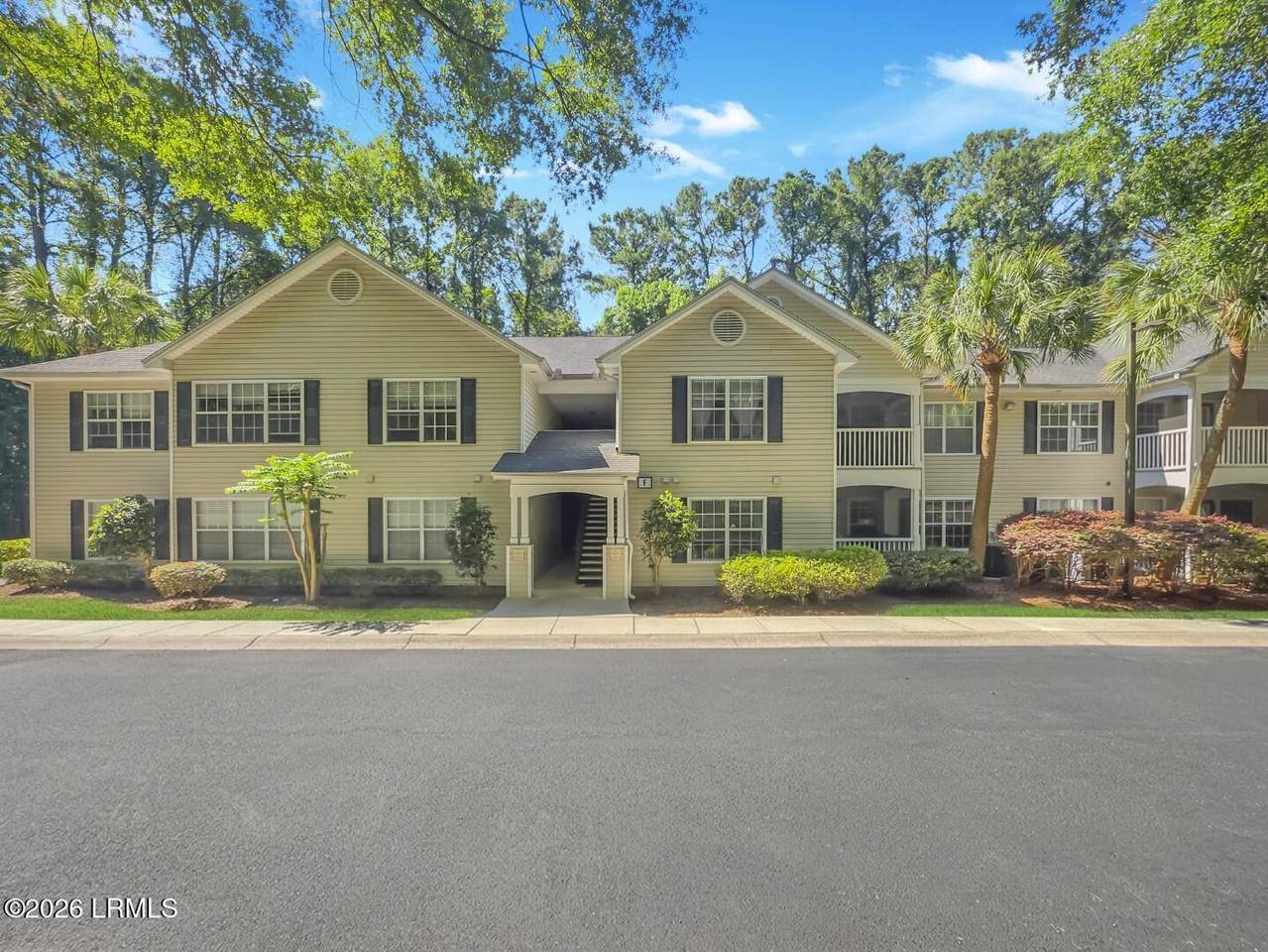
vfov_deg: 89.9
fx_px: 476
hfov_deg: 106.2
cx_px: 634
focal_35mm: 13
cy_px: 476
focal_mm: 2.2
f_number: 1.9
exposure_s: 1/680
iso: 32
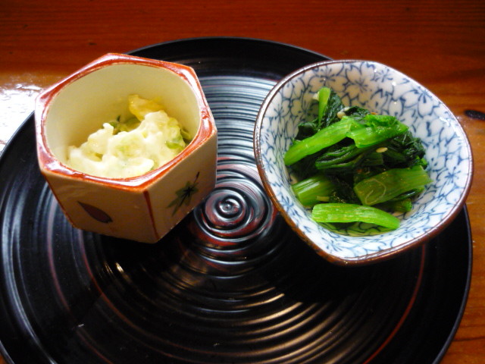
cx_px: 242
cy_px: 182
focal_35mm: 33
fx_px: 462
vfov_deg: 42.9
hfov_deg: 55.4
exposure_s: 1/25
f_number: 2.8
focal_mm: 5.5
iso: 400
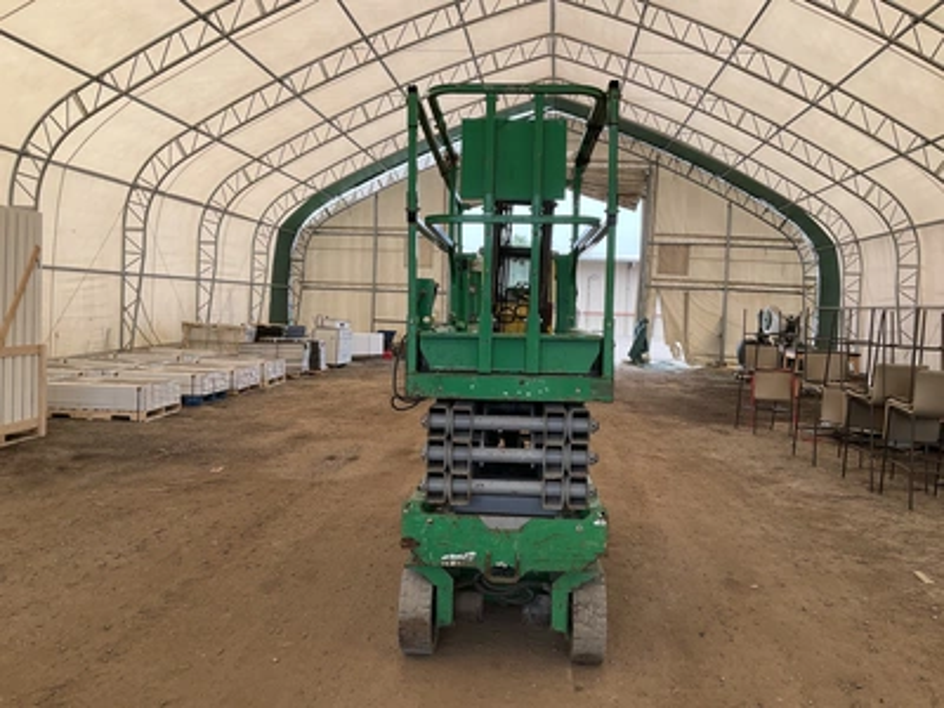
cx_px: 472
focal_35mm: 29
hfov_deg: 61.7
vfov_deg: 48.2
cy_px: 354
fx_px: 791
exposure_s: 1/242
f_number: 1.8
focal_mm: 3
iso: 20
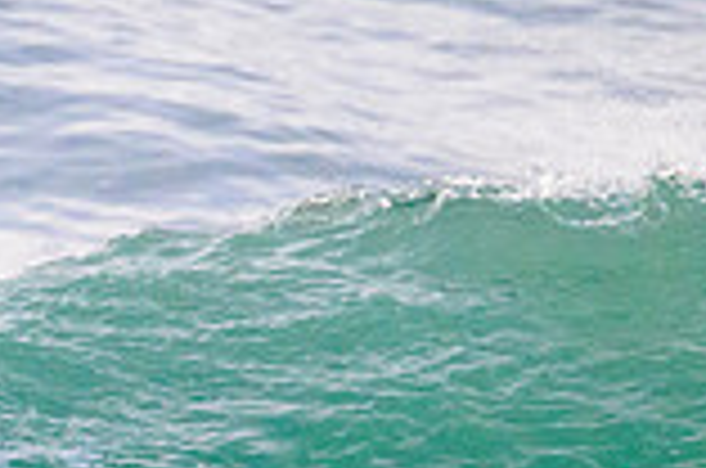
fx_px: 47128
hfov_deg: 0.9
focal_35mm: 2408
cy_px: 637
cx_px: -333
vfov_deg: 0.6
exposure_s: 1/1600
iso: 4500
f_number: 11
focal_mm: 650
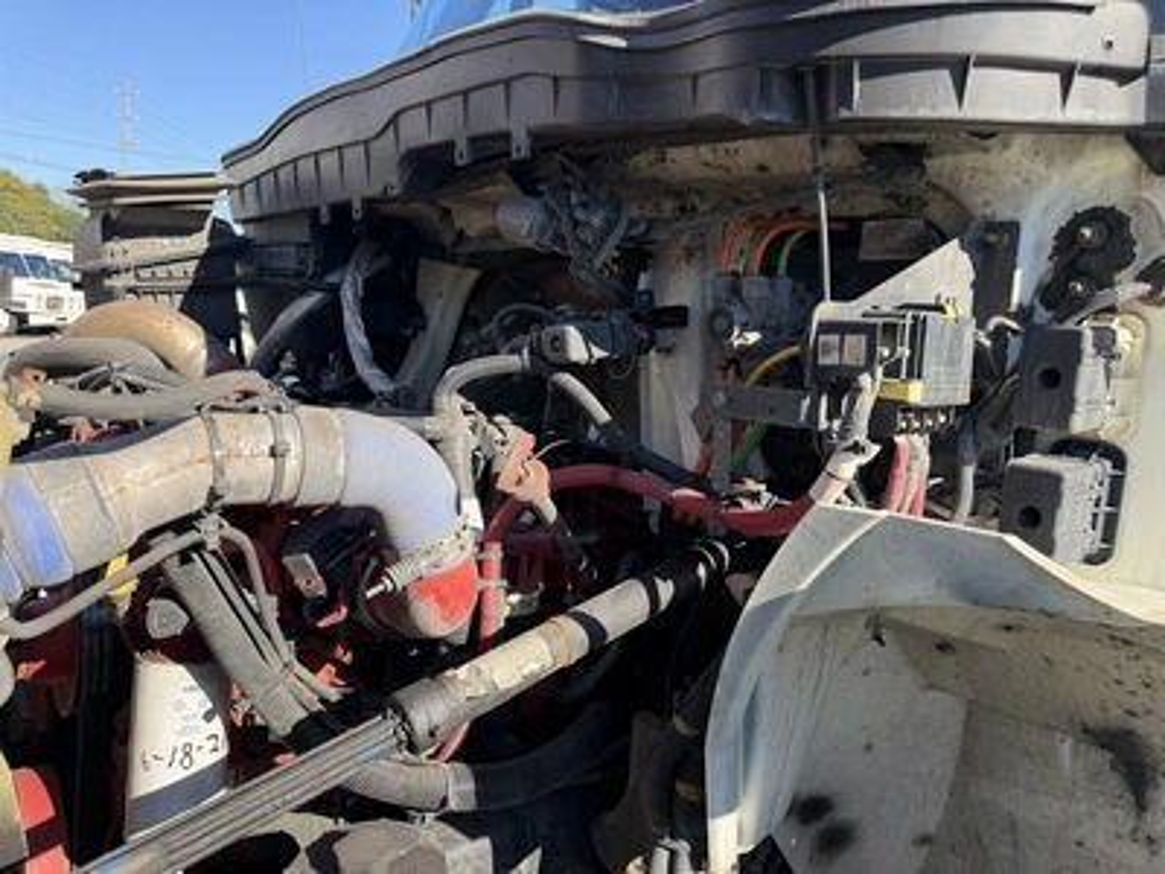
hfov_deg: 71.6
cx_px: 582
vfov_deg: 56.8
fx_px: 808
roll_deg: -4.9
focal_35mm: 24
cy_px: 437
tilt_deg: -9.8
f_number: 1.78
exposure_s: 1/1553
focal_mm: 6.76
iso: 100
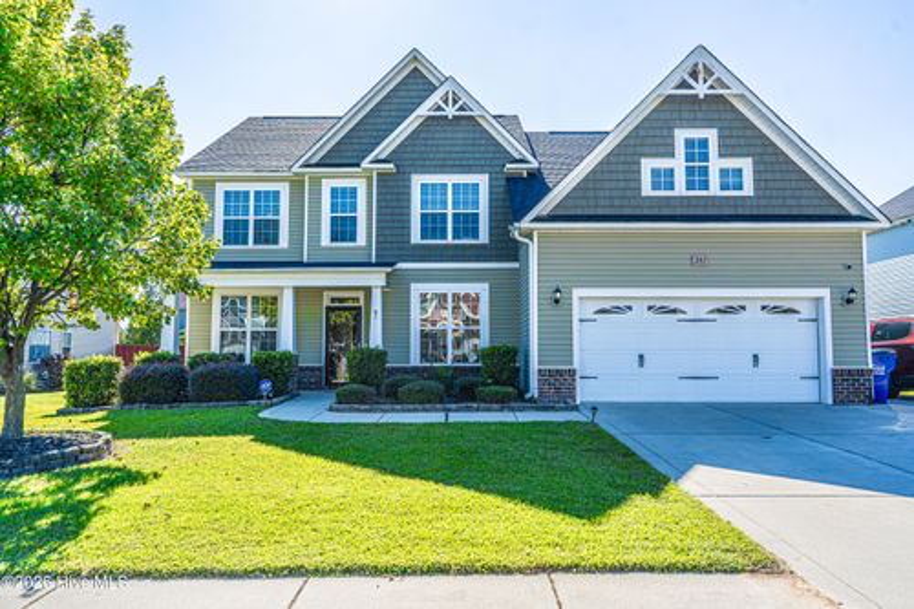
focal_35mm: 24
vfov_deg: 52.5
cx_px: 457
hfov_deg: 73.0
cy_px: 304
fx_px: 617
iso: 100
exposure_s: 1/320
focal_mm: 24
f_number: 5.6
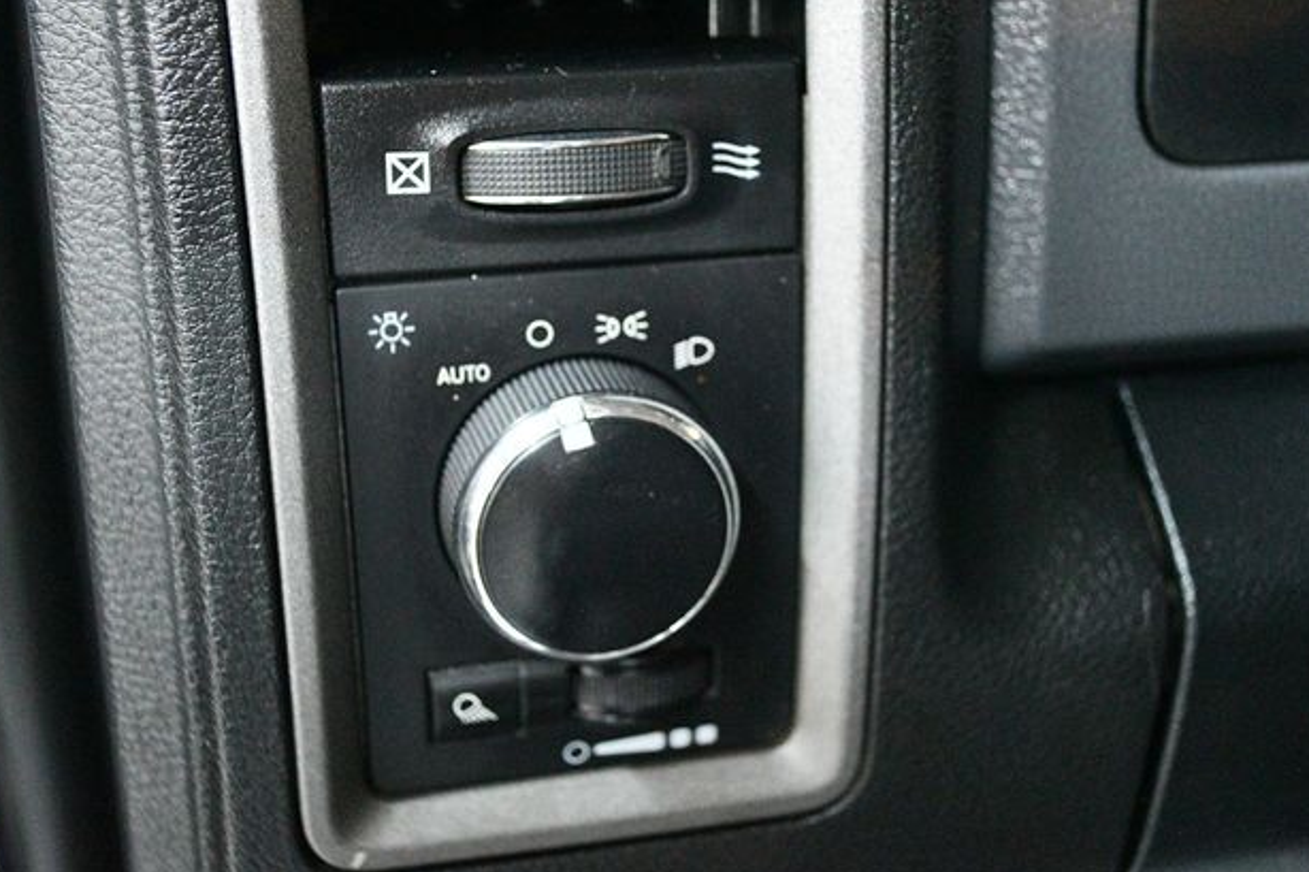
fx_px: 1817
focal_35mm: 50
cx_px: 652
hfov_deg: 39.6
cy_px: 450
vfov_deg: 27.0
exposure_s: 1/50
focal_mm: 32
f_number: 4.8
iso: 12800
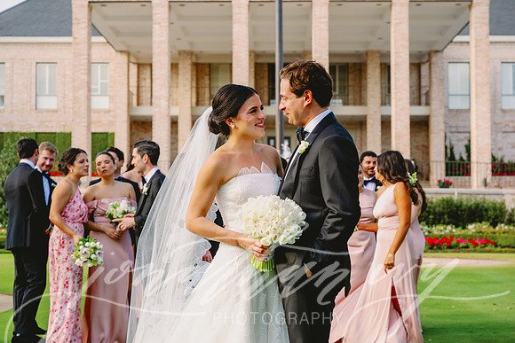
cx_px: 258
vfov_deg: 19.5
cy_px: 172
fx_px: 1002
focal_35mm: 70
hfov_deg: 28.8
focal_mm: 70
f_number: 5.6
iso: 200
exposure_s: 1/500
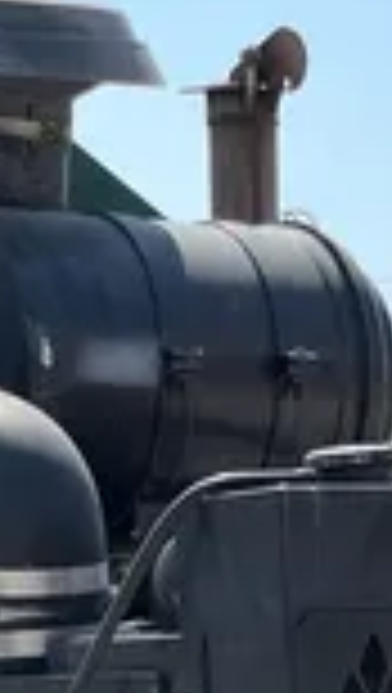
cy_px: 1492
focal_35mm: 135
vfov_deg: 13.2
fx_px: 2486
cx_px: 360
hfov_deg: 9.0
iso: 50
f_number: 1.6
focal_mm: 5.1
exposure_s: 1/1890
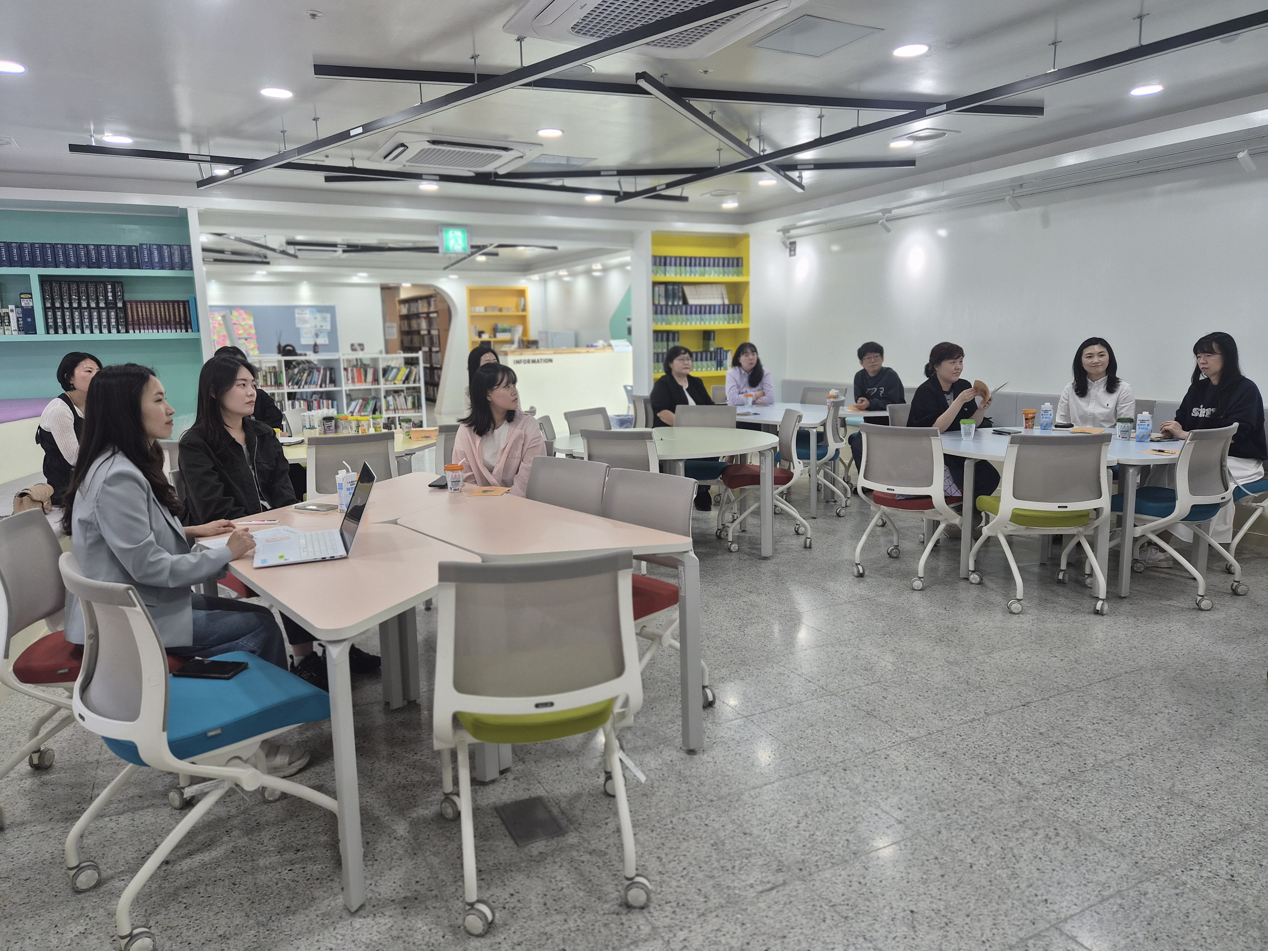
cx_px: 634
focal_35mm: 23
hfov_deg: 73.9
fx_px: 843
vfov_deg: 58.9
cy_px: 476
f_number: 1.8
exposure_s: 1/120
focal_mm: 5.4
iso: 100
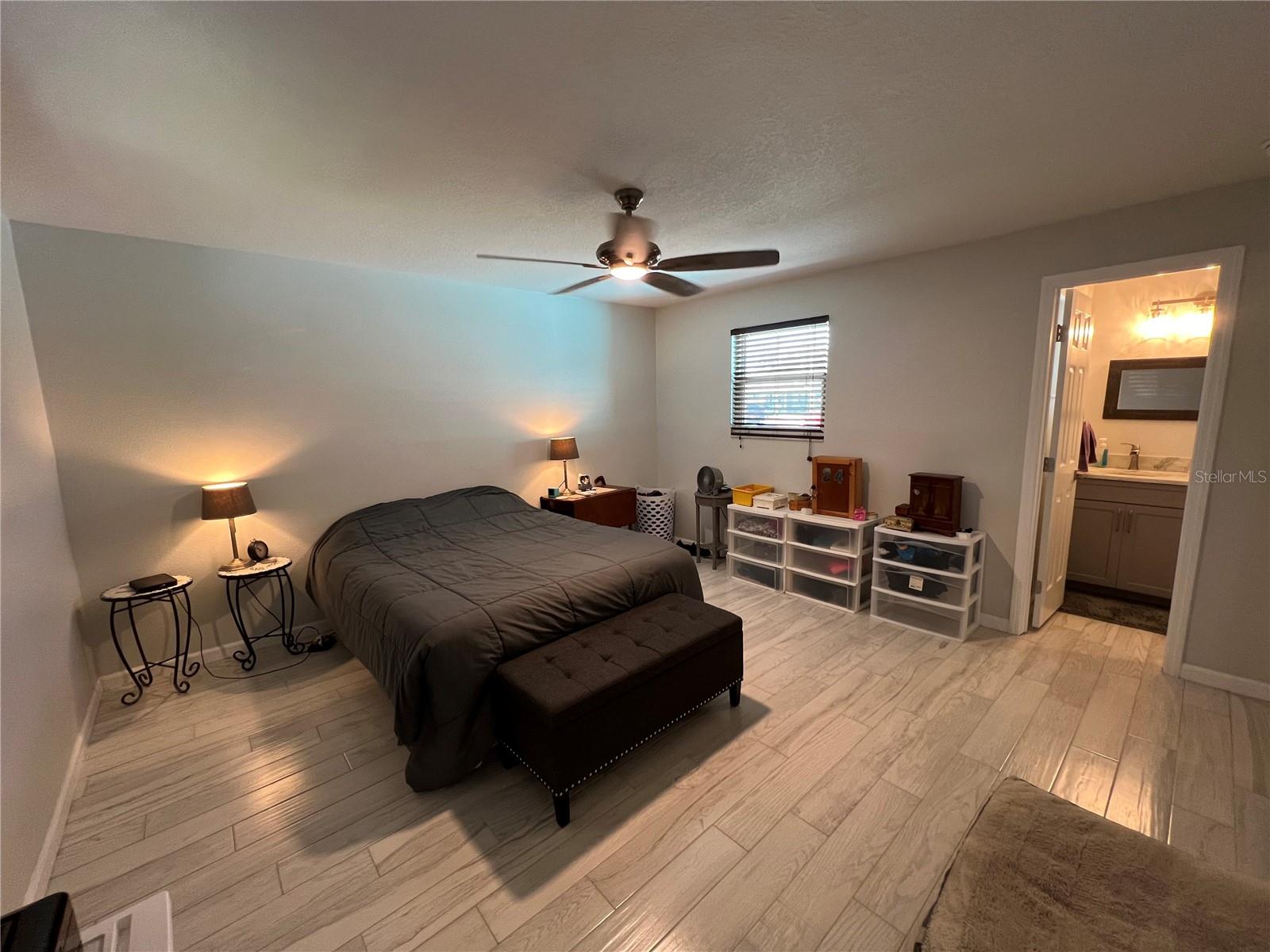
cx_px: 635
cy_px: 476
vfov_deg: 89.9
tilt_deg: -8.8
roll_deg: +1.3
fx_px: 477
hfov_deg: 106.2
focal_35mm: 13
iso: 200
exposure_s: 1/60
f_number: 1.8
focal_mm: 1.57
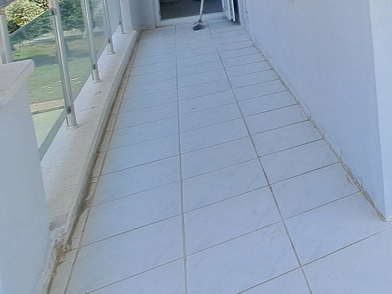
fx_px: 442
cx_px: 538
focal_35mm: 39
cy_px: -31
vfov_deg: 32.4
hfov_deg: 32.3
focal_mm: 1.74
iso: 50
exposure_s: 1/717
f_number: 2.2
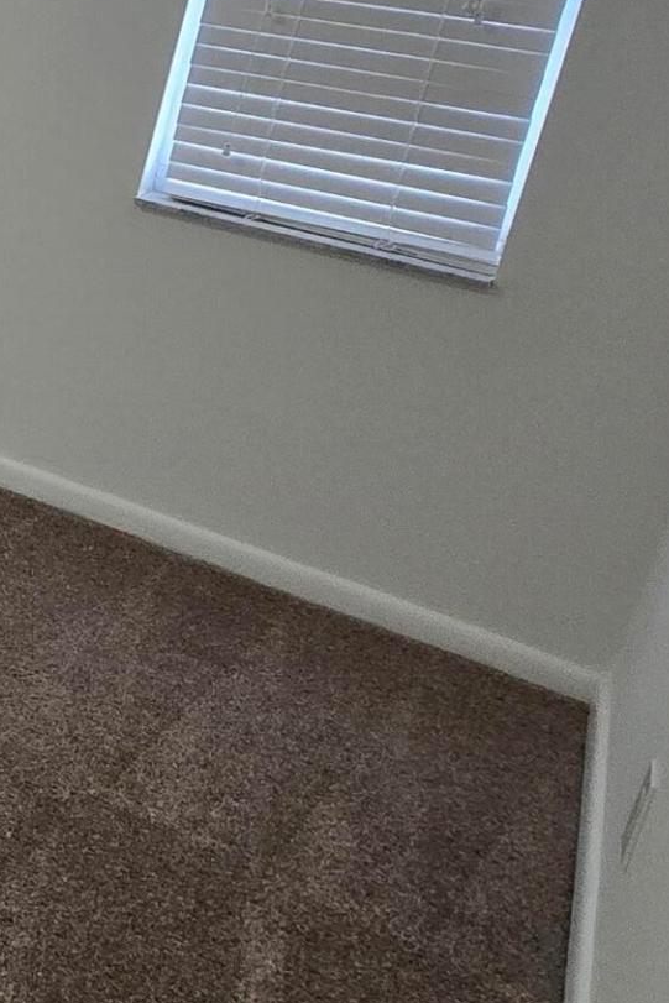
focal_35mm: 48
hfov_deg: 18.3
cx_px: -679
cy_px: 169
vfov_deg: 39.2
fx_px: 1337
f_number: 2.2
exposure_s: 1/60
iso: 200
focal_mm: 2.2
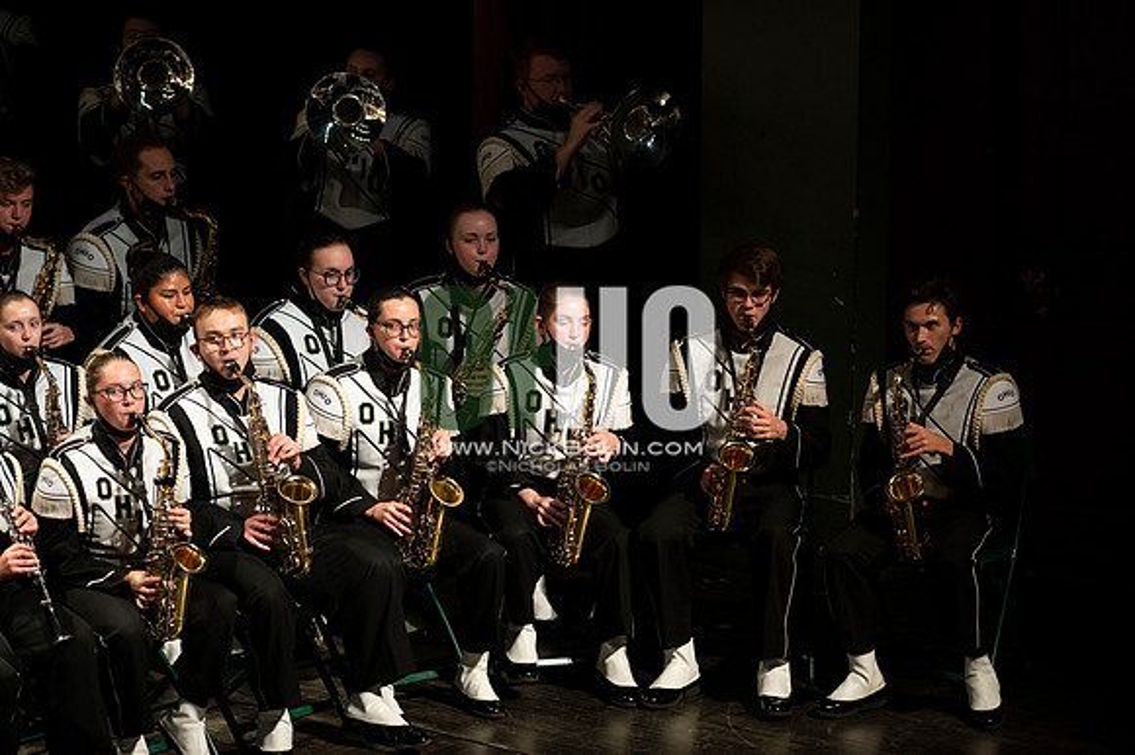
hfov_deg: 6.9
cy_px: 378
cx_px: 568
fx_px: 9453
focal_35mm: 300
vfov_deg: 4.6
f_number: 2.8
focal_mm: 300
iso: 3200
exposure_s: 1/500
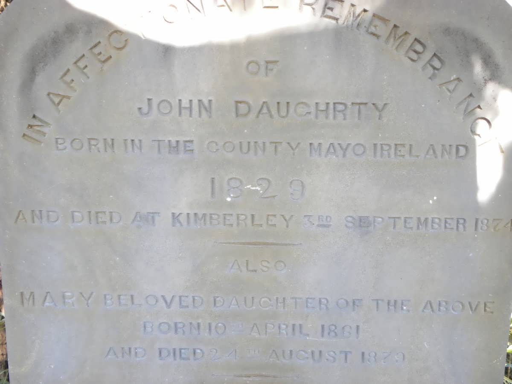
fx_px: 680
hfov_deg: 41.2
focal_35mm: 46
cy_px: 192
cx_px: 256
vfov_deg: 31.5
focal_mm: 8.2
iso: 216
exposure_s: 1/65.4
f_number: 3.2
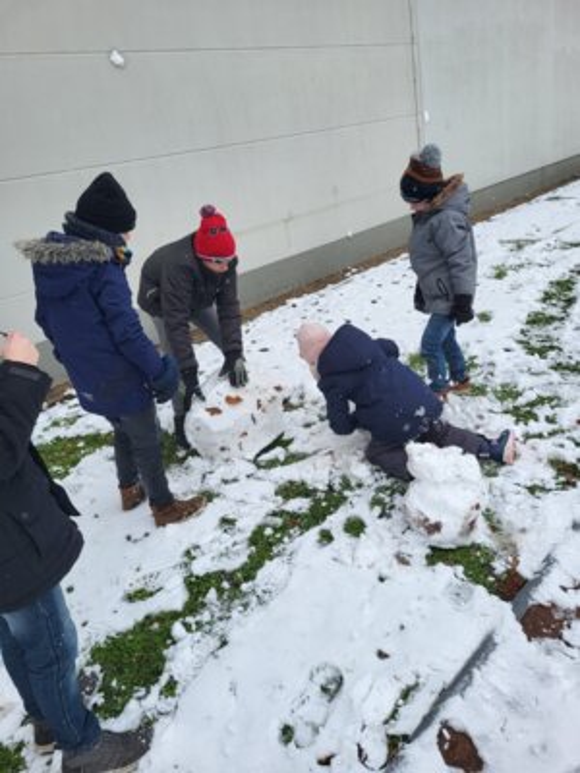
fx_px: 581
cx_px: 290
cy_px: 386
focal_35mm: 26
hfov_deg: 53.1
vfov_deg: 67.3
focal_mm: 5.4
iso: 40
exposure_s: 1/579
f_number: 1.8
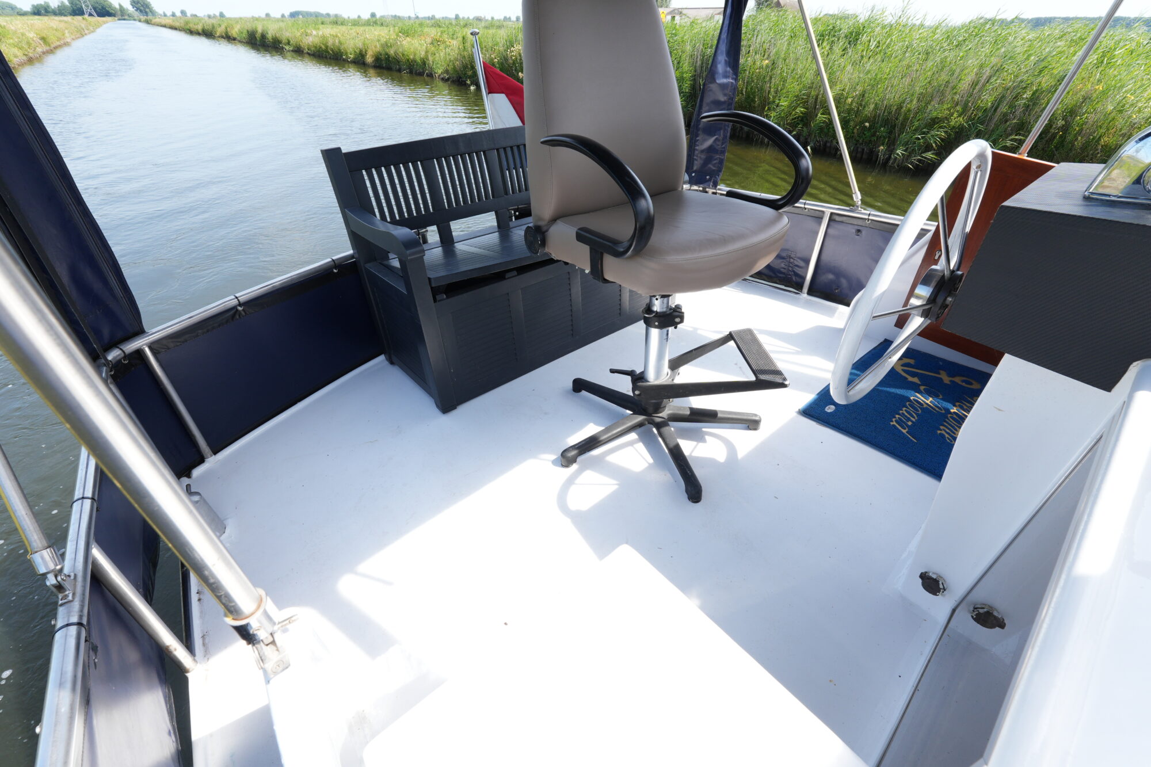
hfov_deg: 100.4
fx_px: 480
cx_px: 576
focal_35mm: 15
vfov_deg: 77.3
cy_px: 384
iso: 160
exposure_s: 1/125
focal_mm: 10
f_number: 8
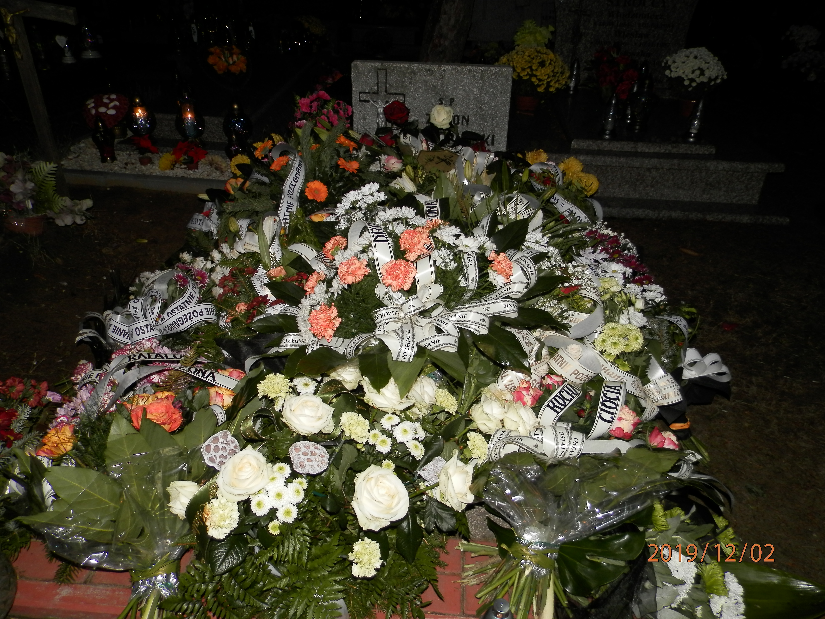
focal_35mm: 25
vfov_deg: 54.9
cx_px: 412
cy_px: 310
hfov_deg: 69.4
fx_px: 596
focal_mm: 4.5
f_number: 3.1
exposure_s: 1/30
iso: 100
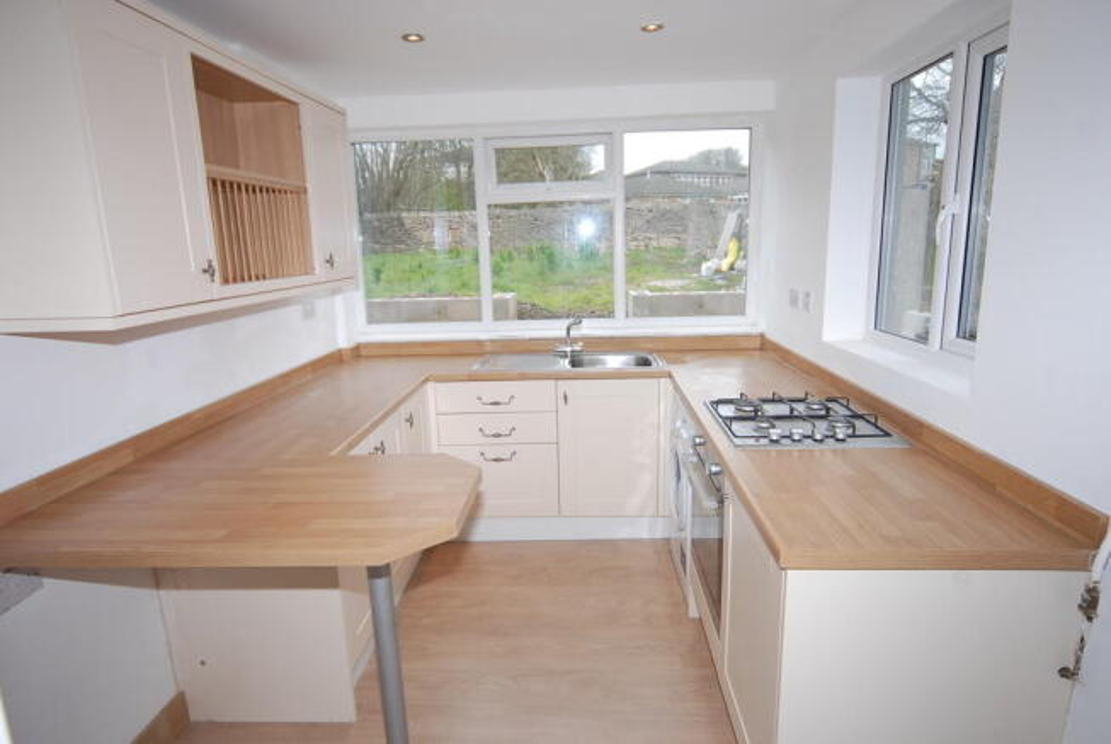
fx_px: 649
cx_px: 556
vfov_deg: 59.6
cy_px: 372
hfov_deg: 81.1
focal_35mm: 21
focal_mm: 14
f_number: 5.6
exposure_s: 1/125
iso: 180
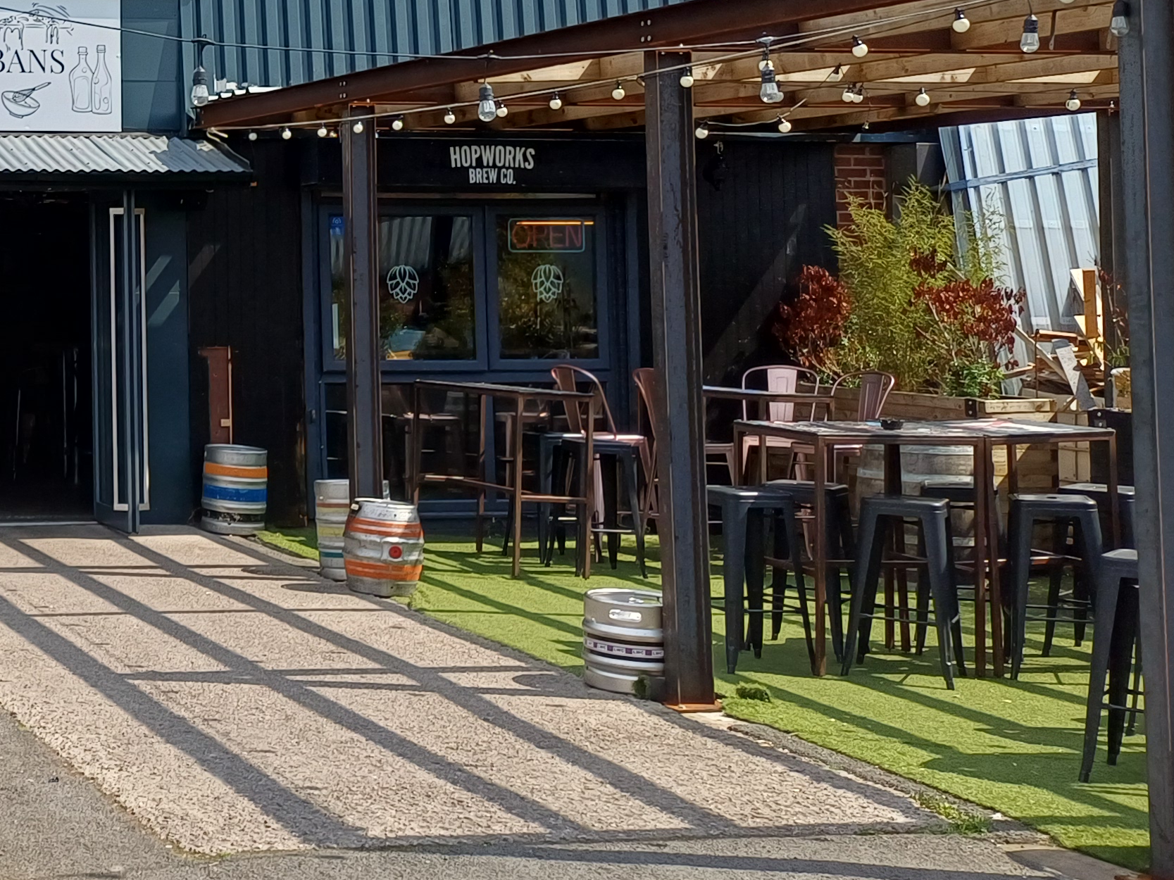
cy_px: 206
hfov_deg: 28.3
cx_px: -208
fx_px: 2035
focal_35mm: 60
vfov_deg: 24.1
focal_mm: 4.65
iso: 50
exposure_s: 1/1353
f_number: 1.8
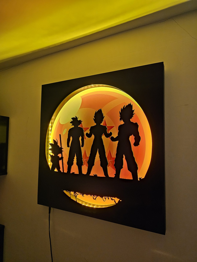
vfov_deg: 73.9
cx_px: 98
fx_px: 175
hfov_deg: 58.9
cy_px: 131
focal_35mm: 23
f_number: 1.7
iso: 800
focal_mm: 6.3
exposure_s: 1/60
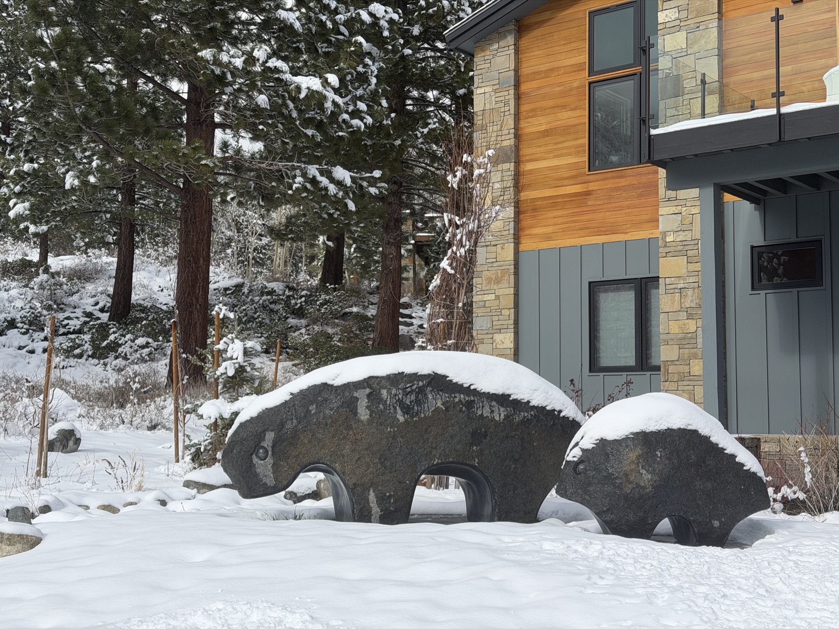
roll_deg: +0.0
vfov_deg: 30.3
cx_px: 420
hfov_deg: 39.7
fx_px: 1163
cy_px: 314
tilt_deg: +4.3
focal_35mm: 48
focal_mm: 6.76
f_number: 1.78
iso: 64
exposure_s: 1/4587
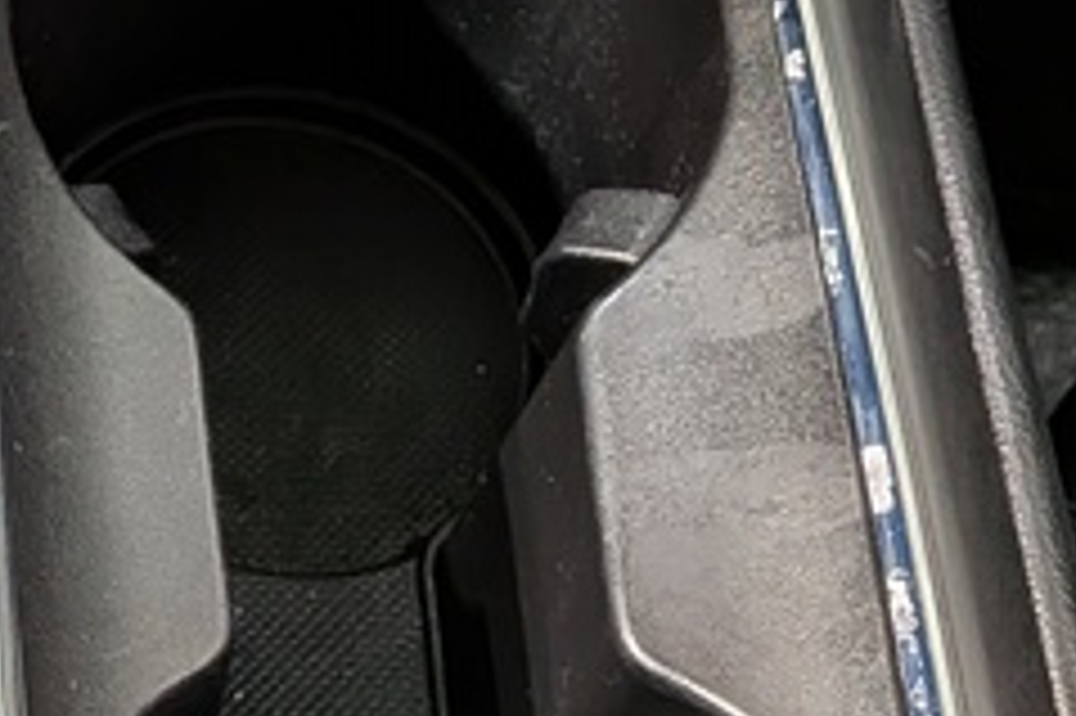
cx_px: -131
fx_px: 3196
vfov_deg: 12.8
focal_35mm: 107
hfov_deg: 18.3
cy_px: 257
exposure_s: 1/40
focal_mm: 4.53
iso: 32
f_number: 1.7
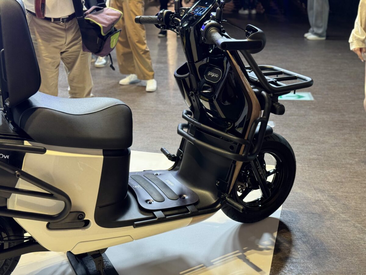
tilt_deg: -20.9
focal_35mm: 48
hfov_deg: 39.7
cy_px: 138
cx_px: 183
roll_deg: -0.2
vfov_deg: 30.3
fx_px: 508
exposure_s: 1/60
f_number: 1.78
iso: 100
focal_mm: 6.86
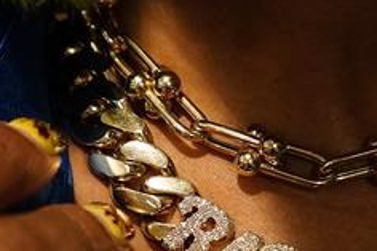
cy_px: 265
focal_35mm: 281
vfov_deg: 4.9
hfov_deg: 7.3
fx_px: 2941
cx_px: 260
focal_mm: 68
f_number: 2.8
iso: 6400
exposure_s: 1/100
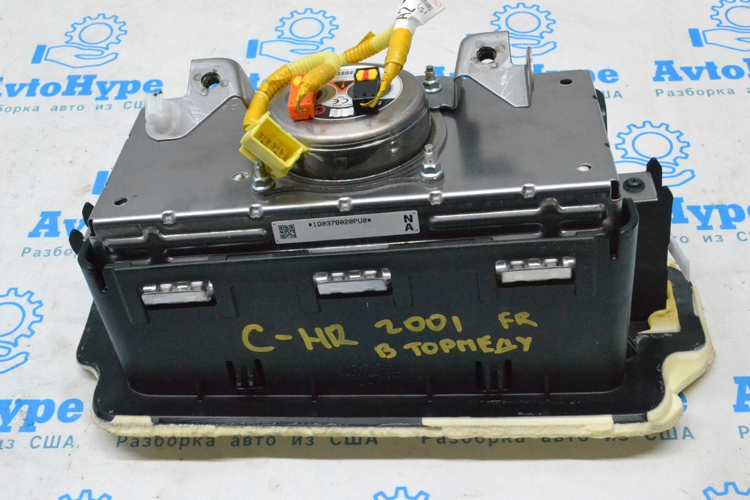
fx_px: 1000
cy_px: 250
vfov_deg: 28.1
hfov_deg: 41.1
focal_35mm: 48
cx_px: 375
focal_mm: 32
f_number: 13
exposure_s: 1/100
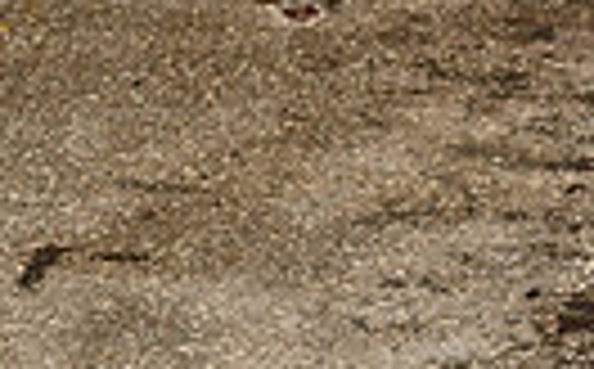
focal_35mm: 350
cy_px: -918
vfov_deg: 3.6
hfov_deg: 6.0
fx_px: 5656
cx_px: 670
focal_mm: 78
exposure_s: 1/160
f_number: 6.3
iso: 1000
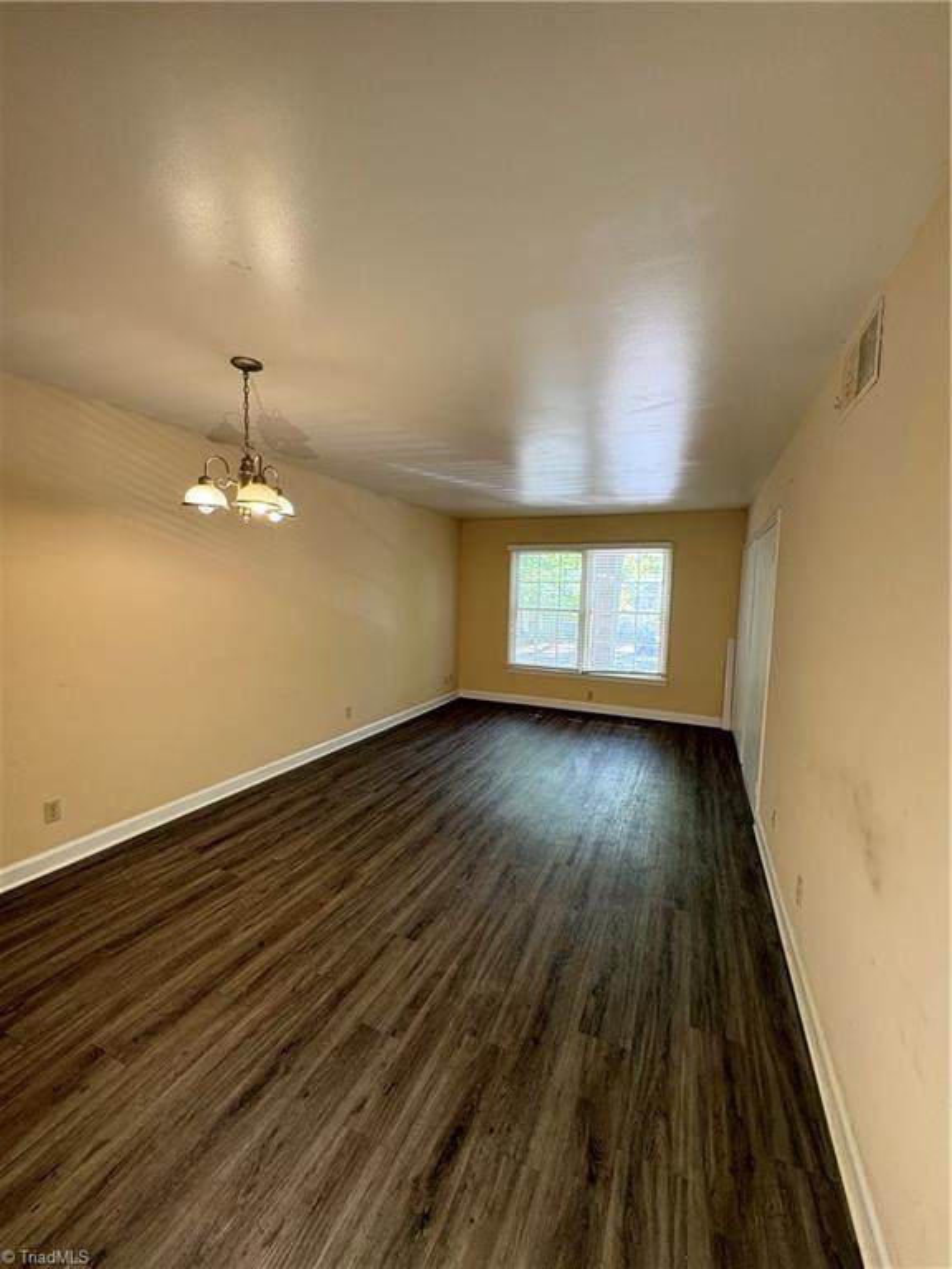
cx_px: 476
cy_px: 634
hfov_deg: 85.7
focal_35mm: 14
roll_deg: -1.9
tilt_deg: -4.3
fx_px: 513
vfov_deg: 102.1
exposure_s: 1/49
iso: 250
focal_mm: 2.22
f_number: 2.2
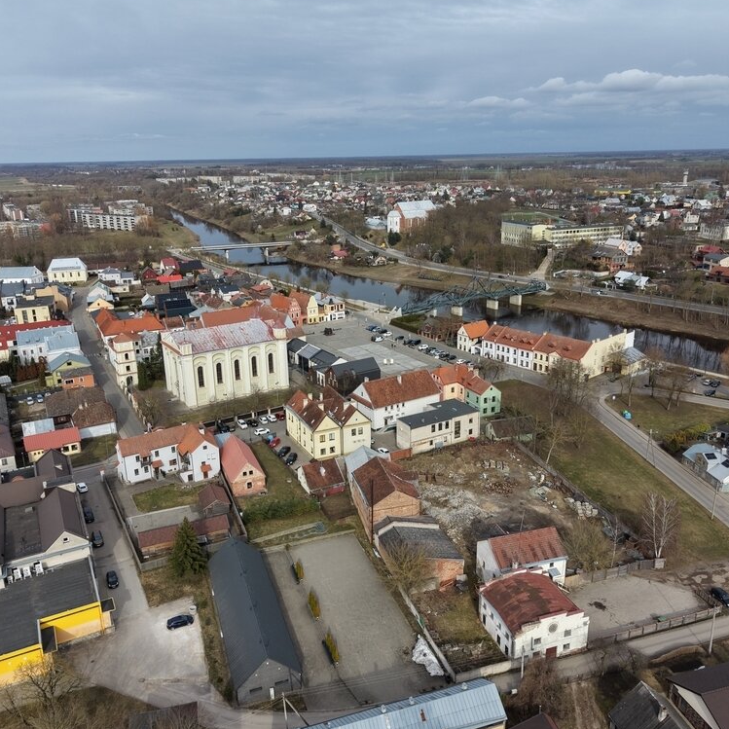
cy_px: 359
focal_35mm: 29
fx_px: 691
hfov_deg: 55.6
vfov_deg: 55.6
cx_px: 370
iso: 160
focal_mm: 8.67
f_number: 1.8
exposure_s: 1/3200
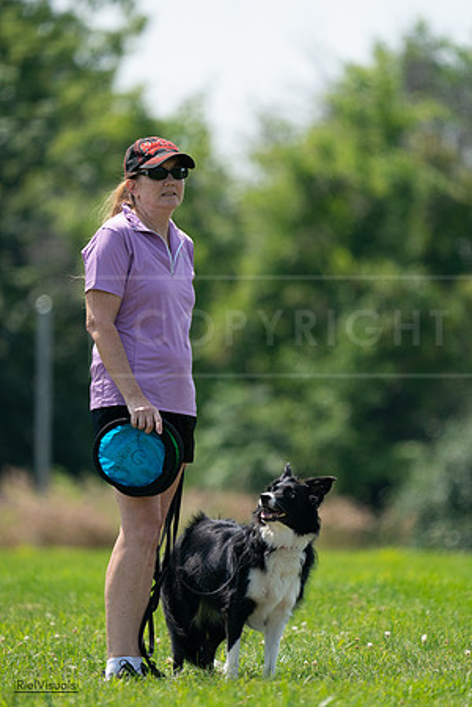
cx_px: 236
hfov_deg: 2.6
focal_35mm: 524
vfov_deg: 3.9
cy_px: 354
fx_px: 10305
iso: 1600
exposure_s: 1/4000
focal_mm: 524
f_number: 6.3
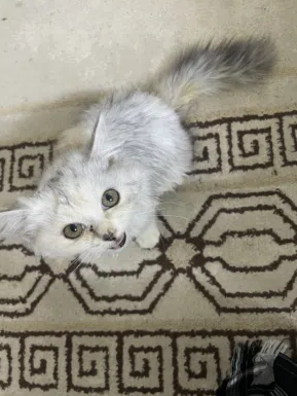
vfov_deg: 65.3
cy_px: 194
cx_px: 147
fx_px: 309
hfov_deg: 51.4
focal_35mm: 27
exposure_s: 1/50
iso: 400
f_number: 1.6
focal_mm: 4.2
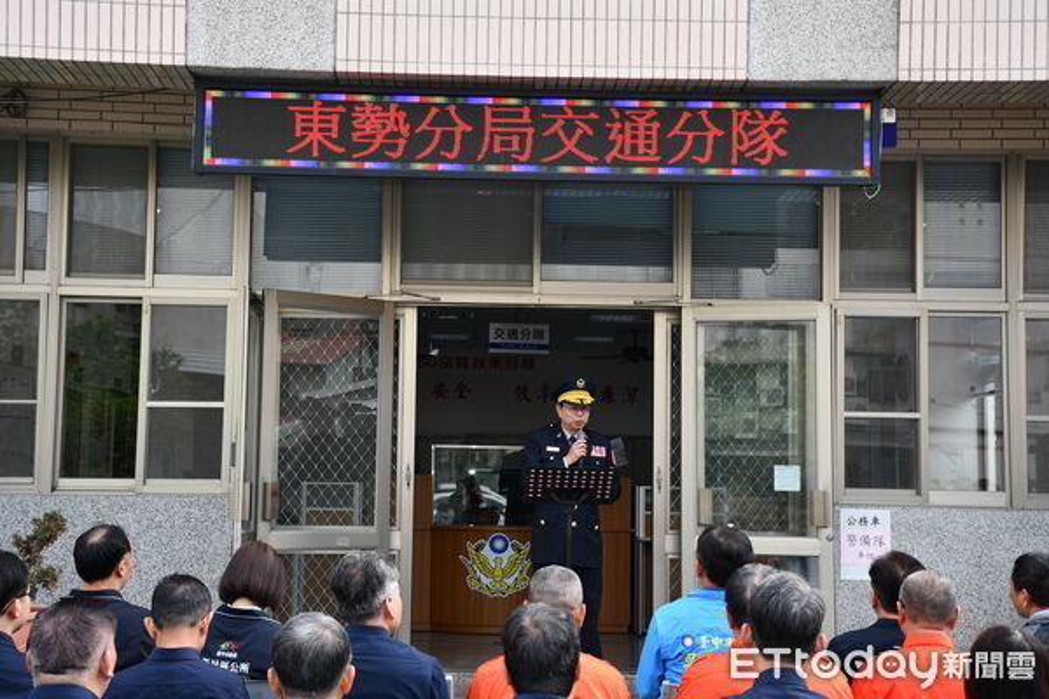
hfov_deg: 38.2
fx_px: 1515
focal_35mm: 52
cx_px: 524
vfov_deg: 26.0
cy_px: 350
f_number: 5.6
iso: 100
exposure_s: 1/125
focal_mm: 35
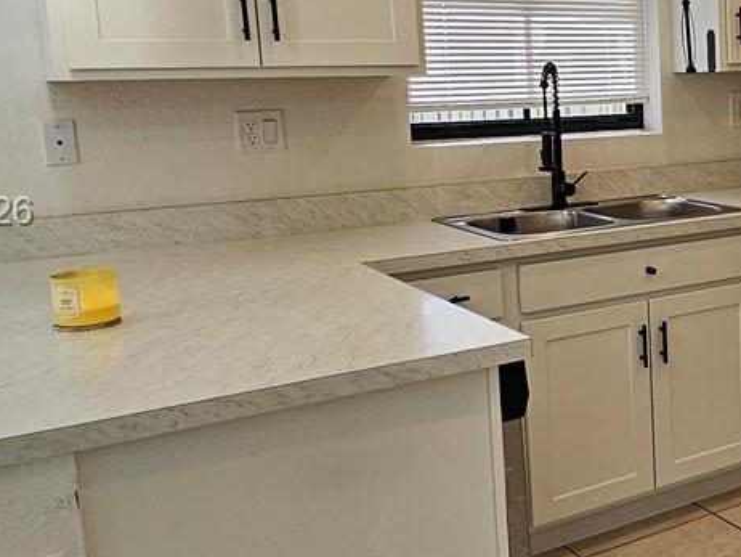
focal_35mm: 45
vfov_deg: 32.1
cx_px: 816
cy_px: 213
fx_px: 964
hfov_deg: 35.8
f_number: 2.2
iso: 64
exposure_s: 1/120
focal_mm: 2.2
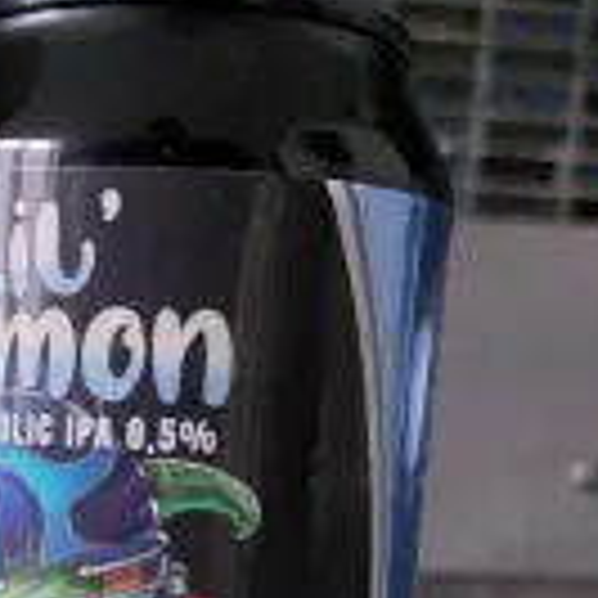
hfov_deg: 25.9
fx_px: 1251
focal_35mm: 64
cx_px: 40
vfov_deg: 24.7
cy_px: 692
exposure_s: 1/50
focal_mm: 5.23
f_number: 1.8
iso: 250
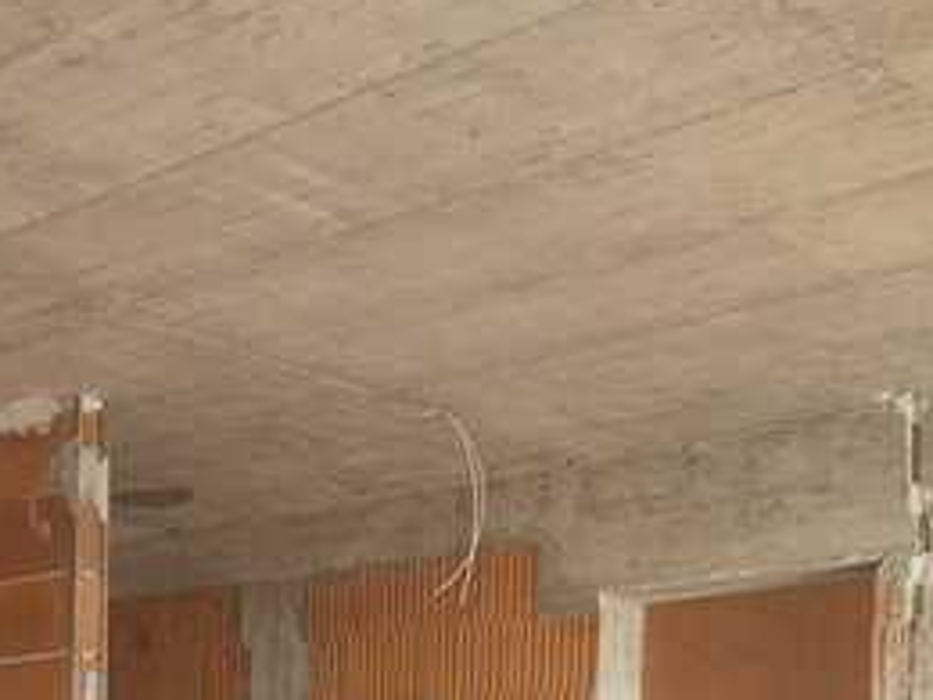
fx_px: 1617
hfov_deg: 31.6
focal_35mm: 60
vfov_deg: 21.0
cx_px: 222
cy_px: 1023
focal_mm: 2.2
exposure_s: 1/50
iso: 250
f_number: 2.2
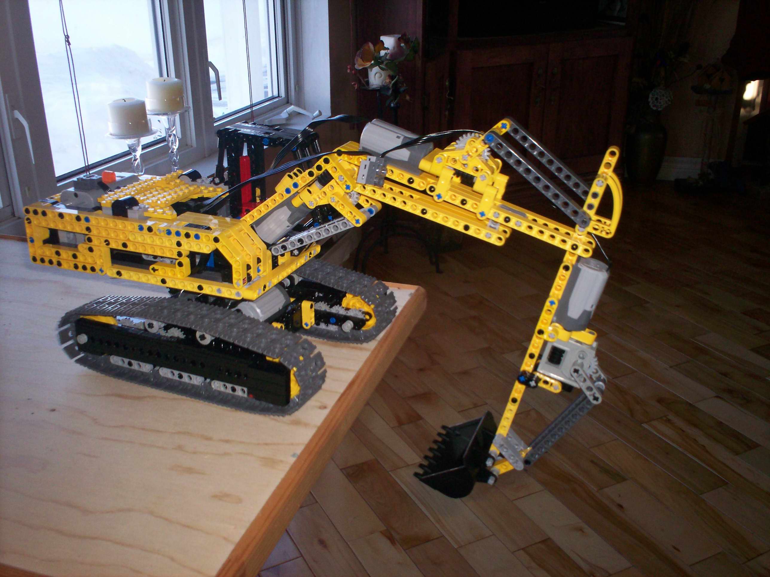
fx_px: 801
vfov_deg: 39.7
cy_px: 288
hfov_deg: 51.4
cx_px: 385
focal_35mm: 36
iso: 140
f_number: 4.5
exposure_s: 1/60
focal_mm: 6
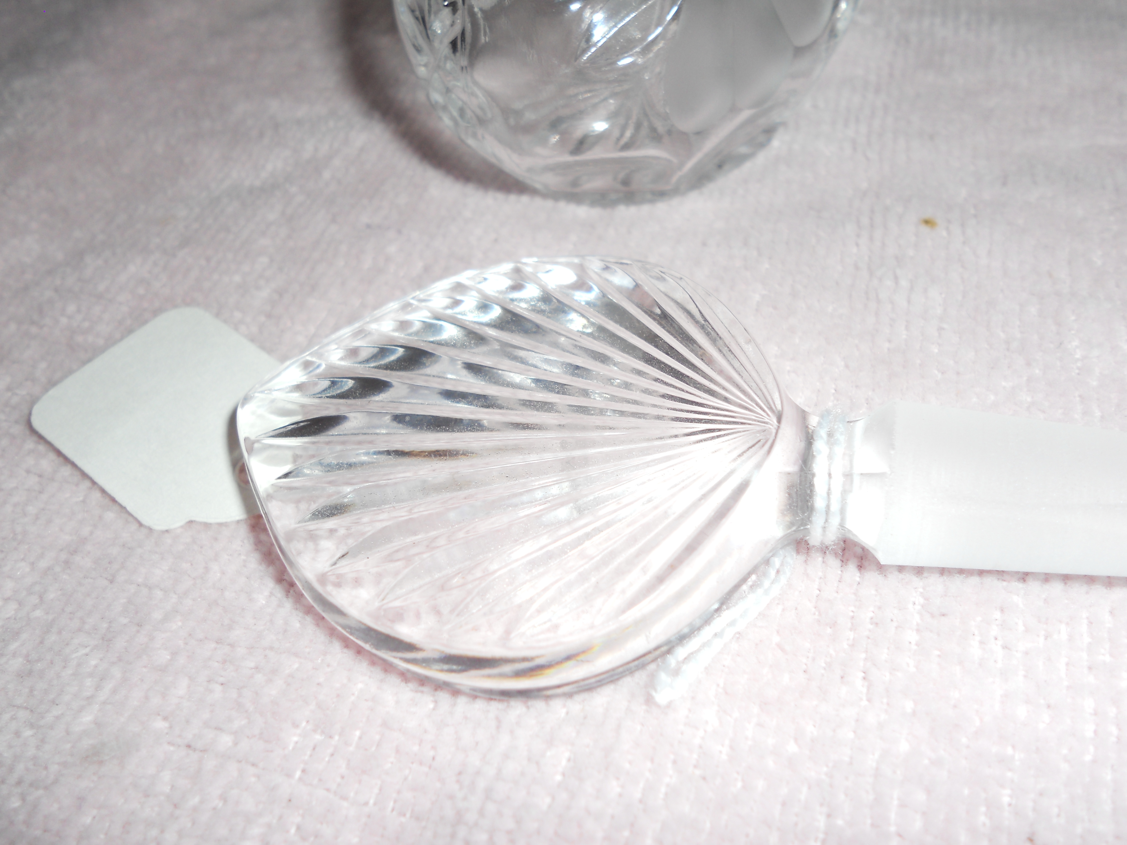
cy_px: 422
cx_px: 564
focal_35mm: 32
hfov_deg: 56.8
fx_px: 1042
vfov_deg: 44.2
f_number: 8.8
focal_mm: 5.8
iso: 80
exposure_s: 1/25
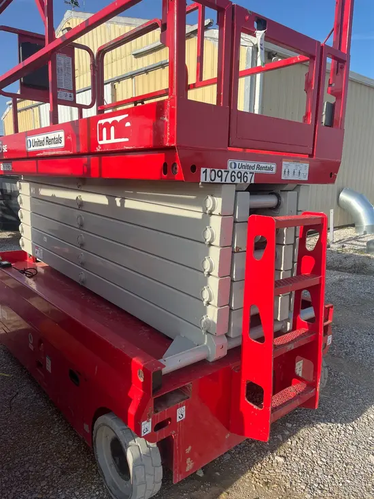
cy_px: 250
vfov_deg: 67.3
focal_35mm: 26
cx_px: 187
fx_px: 374
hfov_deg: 53.1
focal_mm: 5.1
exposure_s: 1/1647
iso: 50
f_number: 1.6
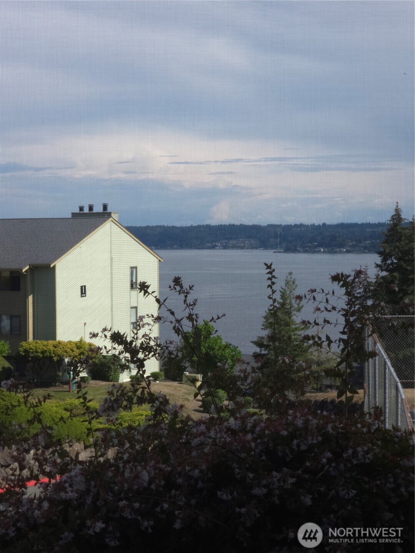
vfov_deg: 28.2
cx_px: 208
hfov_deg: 21.3
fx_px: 1103
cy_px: 276
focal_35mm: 69
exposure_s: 1/1248
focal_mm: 7.9
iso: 50
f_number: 2.4
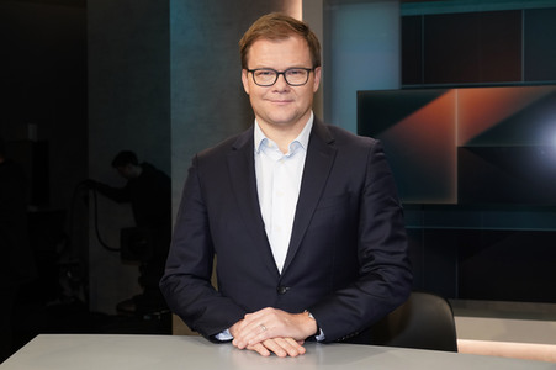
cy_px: 185
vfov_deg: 32.6
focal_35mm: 41
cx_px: 278
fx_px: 633
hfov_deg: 47.4
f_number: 5.6
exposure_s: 1/125
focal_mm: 41
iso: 2000
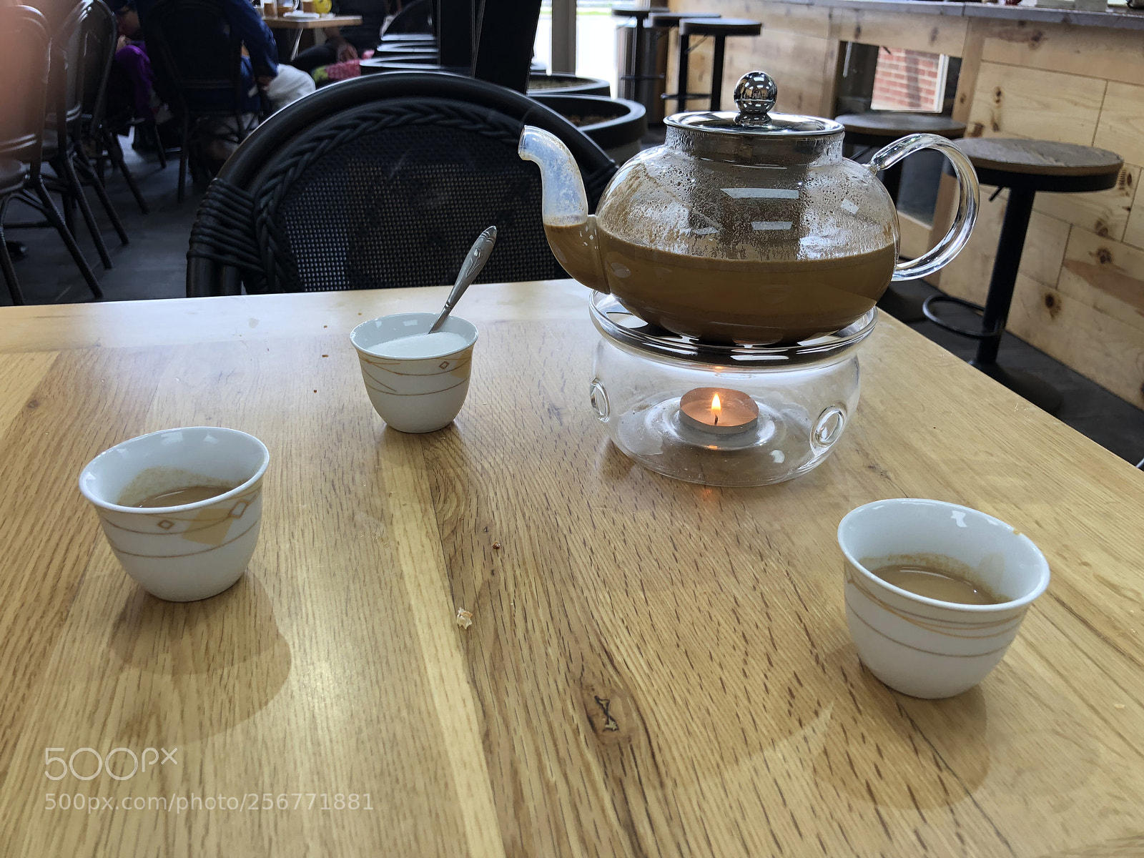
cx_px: 572
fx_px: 925
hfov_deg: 63.4
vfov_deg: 49.7
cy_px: 429
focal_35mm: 28
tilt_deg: -25.0
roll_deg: -0.6
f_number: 1.8
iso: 32
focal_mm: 4
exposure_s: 1/120
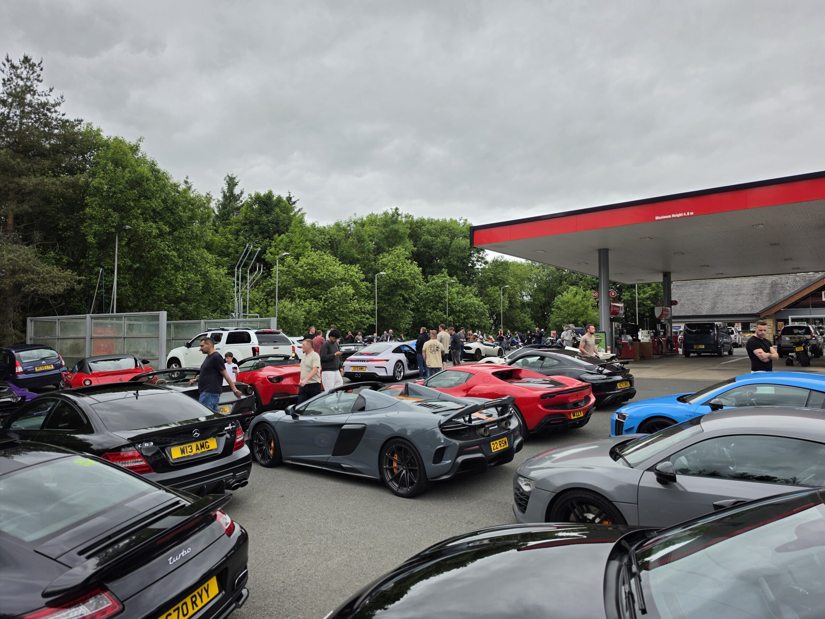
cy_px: 310
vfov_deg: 58.9
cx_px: 412
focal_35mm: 23
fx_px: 548
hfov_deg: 73.9
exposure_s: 1/3657
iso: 64
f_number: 1.4
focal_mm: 6.5
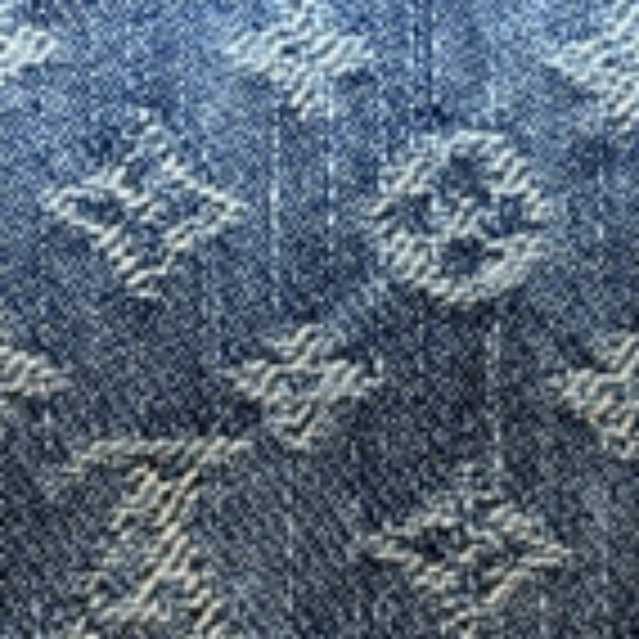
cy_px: 130
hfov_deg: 5.8
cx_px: 99
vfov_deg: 5.8
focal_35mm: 302
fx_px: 6307
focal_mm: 6.76
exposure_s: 1/33
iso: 200
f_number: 1.78
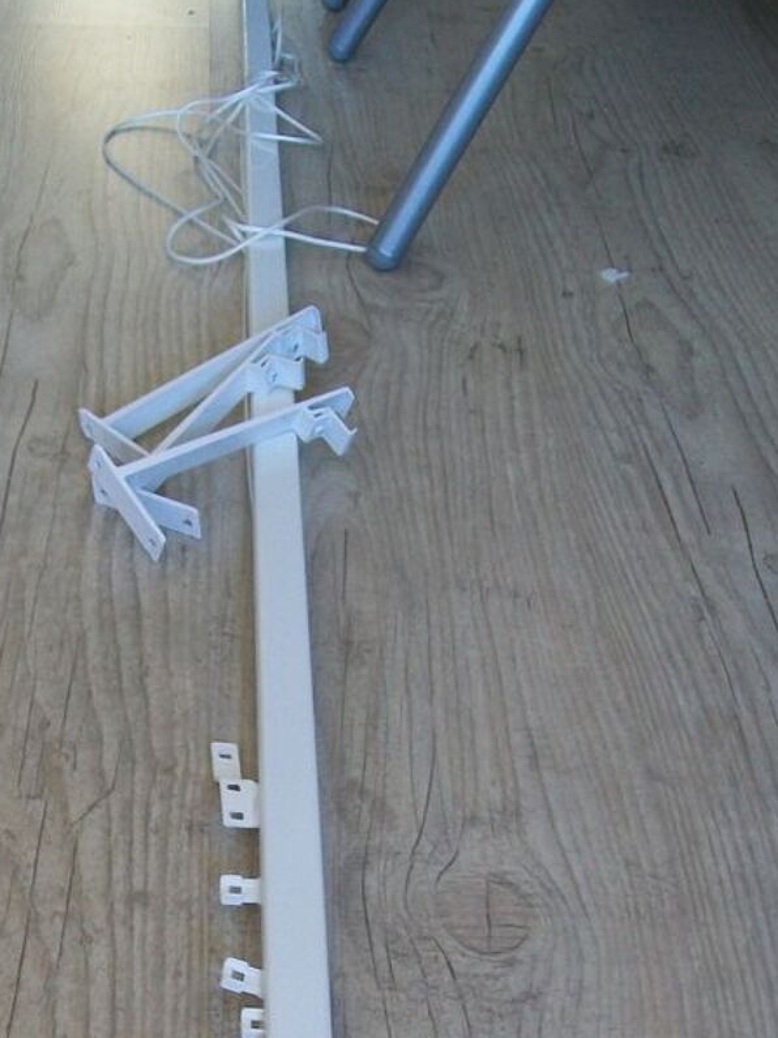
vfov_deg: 32.8
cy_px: 845
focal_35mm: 57
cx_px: 245
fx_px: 1709
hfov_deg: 25.5
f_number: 2.7
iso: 160
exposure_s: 1/15
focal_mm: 6.1
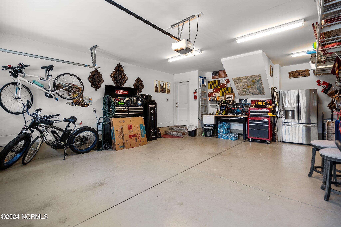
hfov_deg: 96.7
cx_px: 170
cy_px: 114
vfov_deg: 73.7
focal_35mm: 16
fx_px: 152
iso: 320
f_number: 4
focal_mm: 16
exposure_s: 1/40
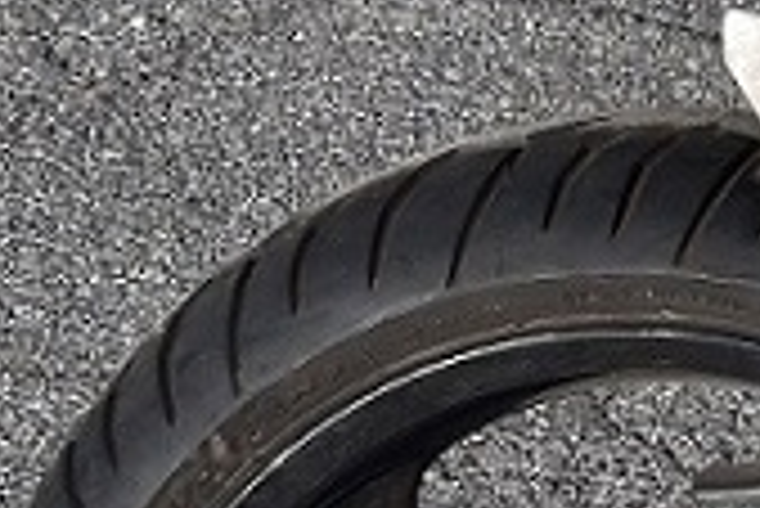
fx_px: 5261
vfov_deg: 5.5
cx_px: 2195
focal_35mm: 249
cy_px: 117
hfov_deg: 7.4
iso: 100
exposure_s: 1/320
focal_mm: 26
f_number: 9
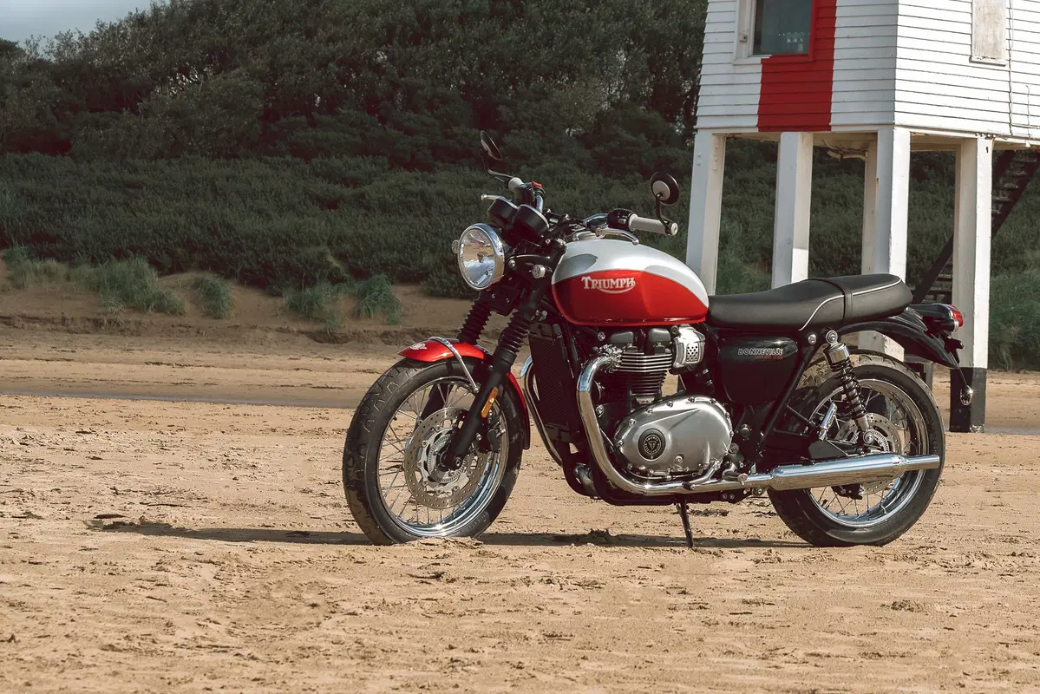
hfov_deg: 12.8
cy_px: 347
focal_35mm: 160
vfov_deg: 8.6
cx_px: 520
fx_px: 4623
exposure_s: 1/500
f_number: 9
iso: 200
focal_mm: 160
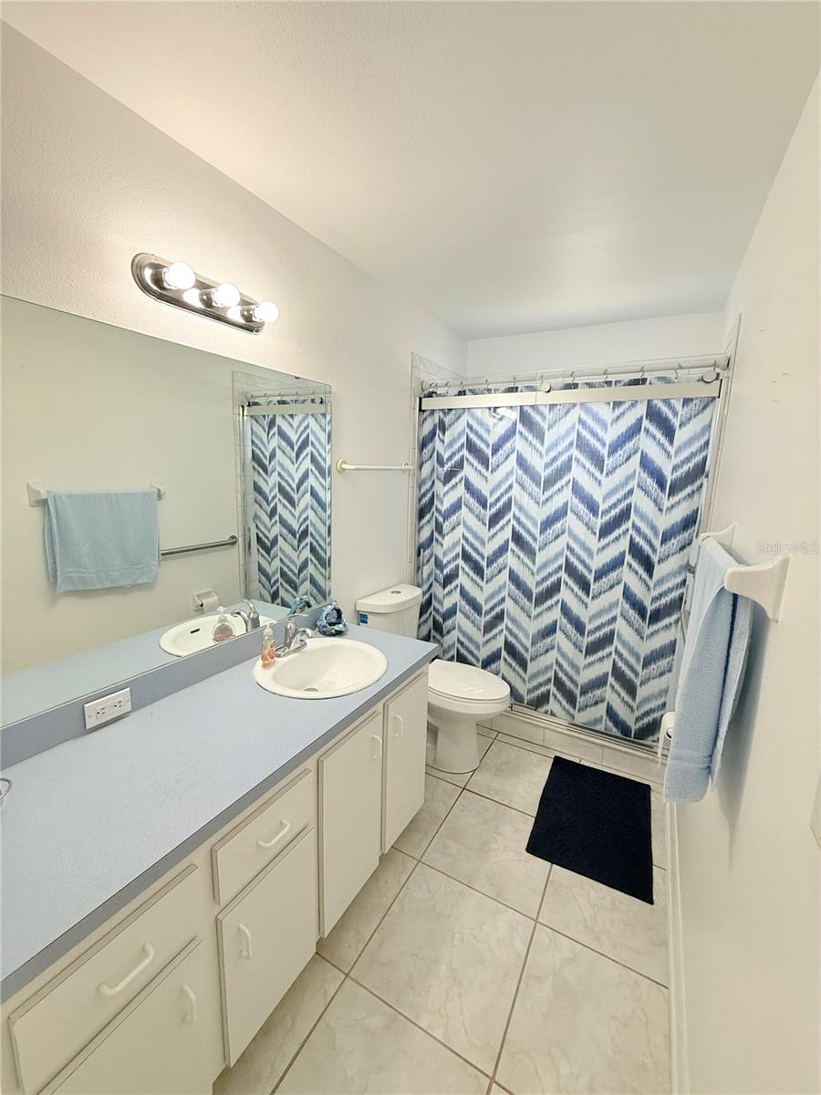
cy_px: 548
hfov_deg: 85.7
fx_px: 443
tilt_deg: -9.4
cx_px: 410
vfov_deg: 102.1
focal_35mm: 14
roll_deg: -1.8
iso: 200
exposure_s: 1/120
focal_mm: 2.22
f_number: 2.2
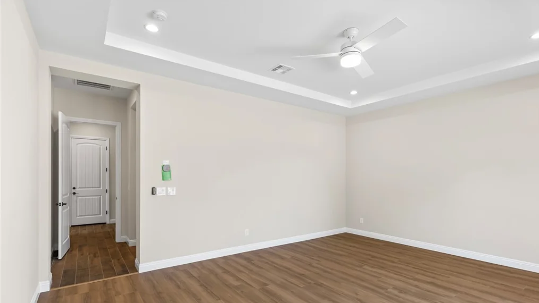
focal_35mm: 18
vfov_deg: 60.6
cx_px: 272
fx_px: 257
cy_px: 179
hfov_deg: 92.7
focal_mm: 17
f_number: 8
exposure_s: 1/1.67
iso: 400
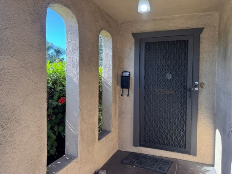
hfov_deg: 63.5
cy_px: 82
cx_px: 114
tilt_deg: -1.1
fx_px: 188
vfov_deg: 49.7
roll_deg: -0.7
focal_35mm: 28
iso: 80
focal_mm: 6.76
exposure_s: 1/336
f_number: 1.78
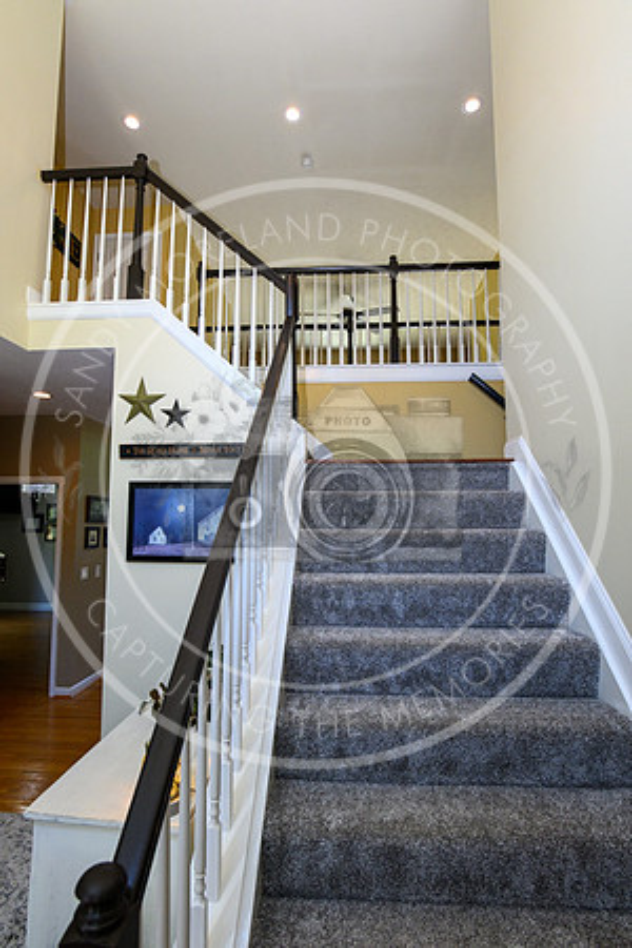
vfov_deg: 90.0
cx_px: 316
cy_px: 474
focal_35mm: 18
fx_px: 474
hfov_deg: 67.4
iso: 1600
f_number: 5.6
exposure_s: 1/320
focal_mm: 18
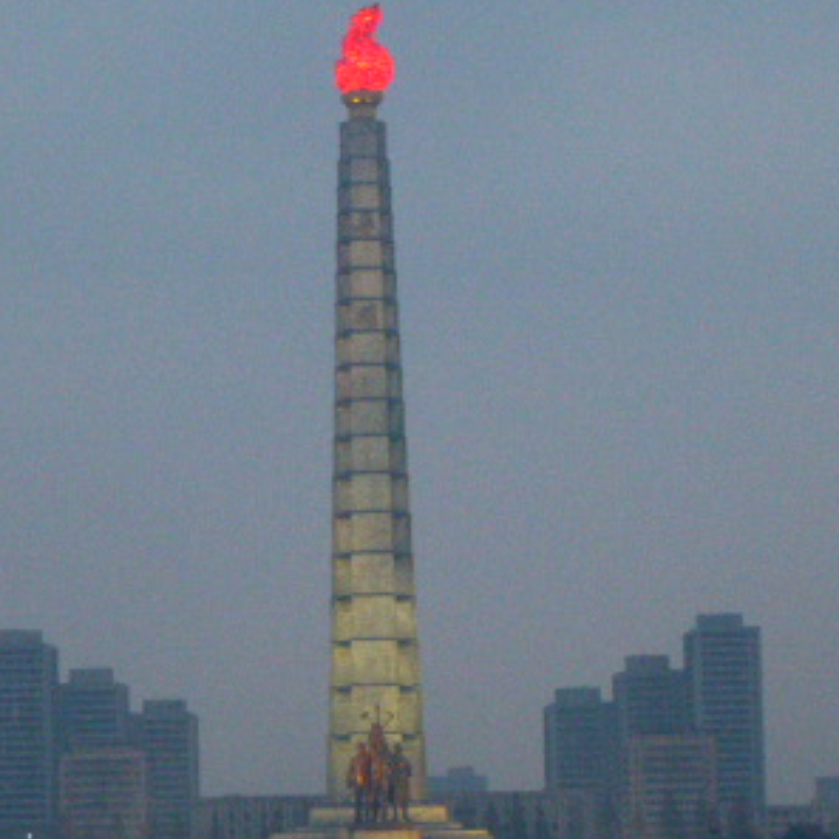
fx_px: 4195
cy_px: 550
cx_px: 360
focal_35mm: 153
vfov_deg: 11.4
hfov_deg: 11.4
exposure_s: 1/6
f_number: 5.3
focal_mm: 14.3
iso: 800
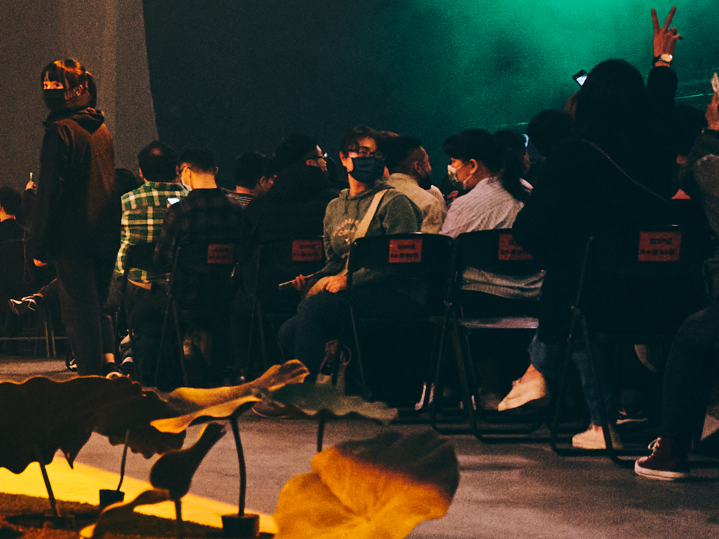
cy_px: 62
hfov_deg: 17.3
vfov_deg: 15.4
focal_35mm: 95
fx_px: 1973
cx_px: -530
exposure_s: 1/200
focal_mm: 28
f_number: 2.8
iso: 8000
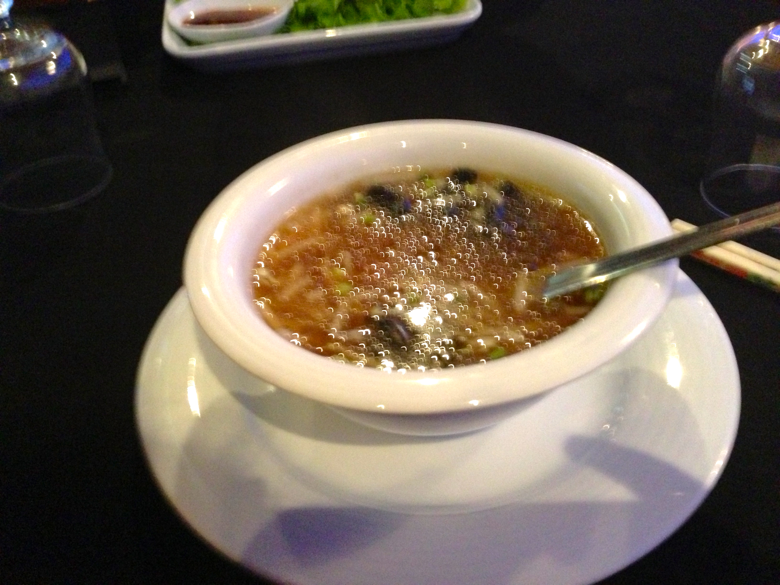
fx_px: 744
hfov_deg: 55.4
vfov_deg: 42.9
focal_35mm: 33
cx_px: 390
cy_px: 292
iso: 800
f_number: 2.4
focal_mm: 4.13
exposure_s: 1/15
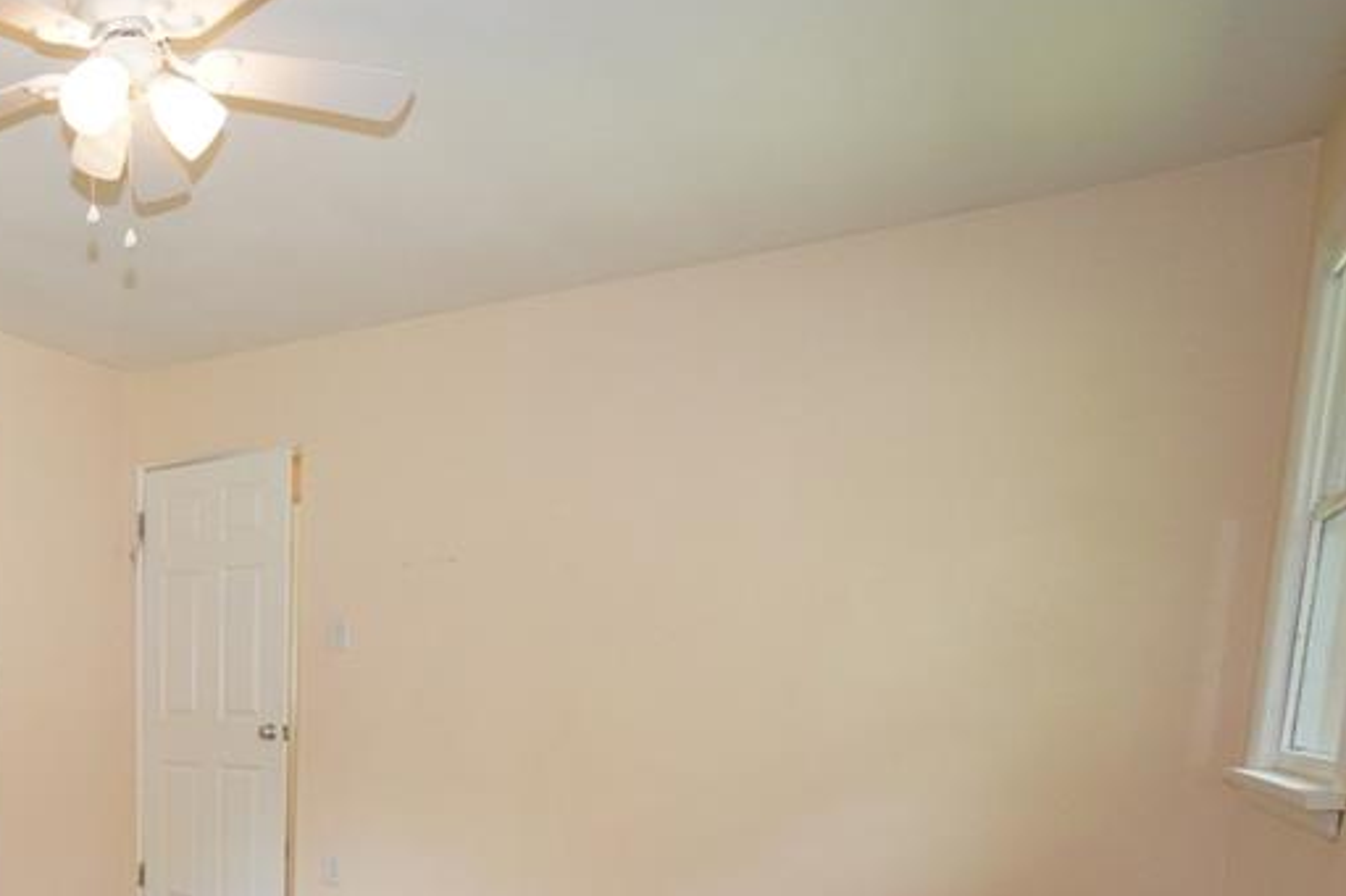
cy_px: 871
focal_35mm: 30
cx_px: 129
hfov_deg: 53.9
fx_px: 1121
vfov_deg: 39.1
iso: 1250
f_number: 4
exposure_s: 1/160
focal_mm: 10
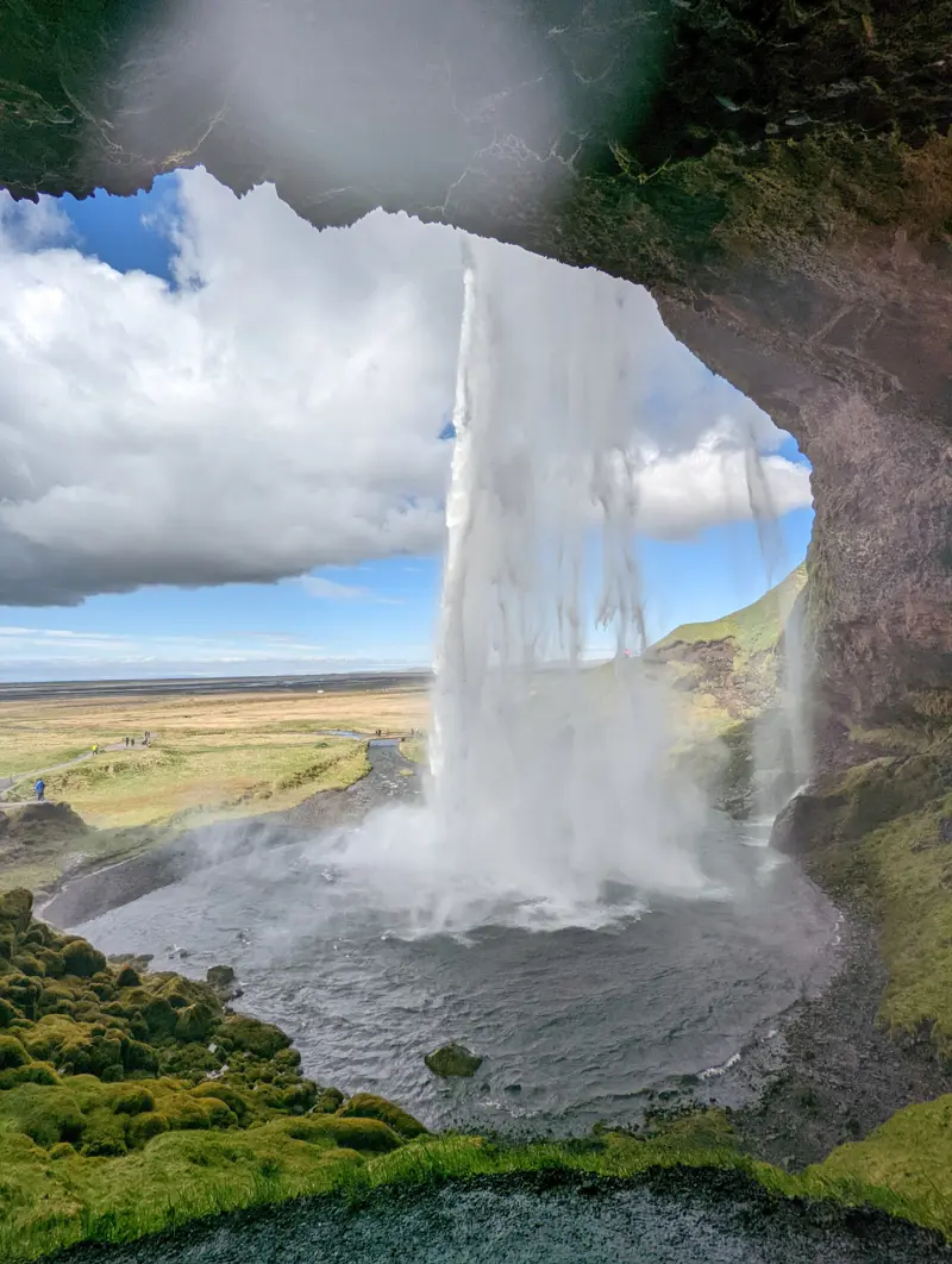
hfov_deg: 78.3
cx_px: 476
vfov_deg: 94.4
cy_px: 632
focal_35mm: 16
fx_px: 585
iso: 51
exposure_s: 1/1821
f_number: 2.2
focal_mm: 2.35
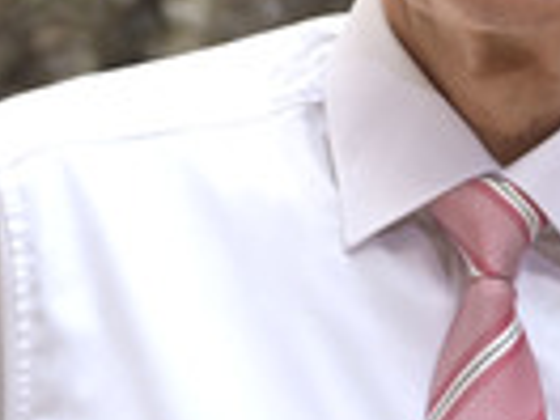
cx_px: 545
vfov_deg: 5.8
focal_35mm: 257
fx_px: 4158
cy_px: -72
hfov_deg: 7.7
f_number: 5
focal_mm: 78
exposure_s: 1/800
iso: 1600
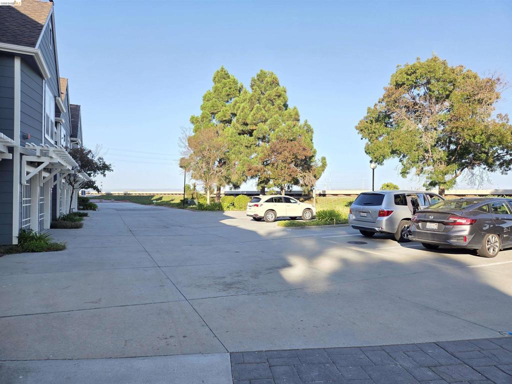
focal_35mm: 23
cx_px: 256
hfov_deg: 73.9
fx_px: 340
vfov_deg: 58.9
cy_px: 192
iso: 80
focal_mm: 5.4
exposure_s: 1/1300
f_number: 1.8
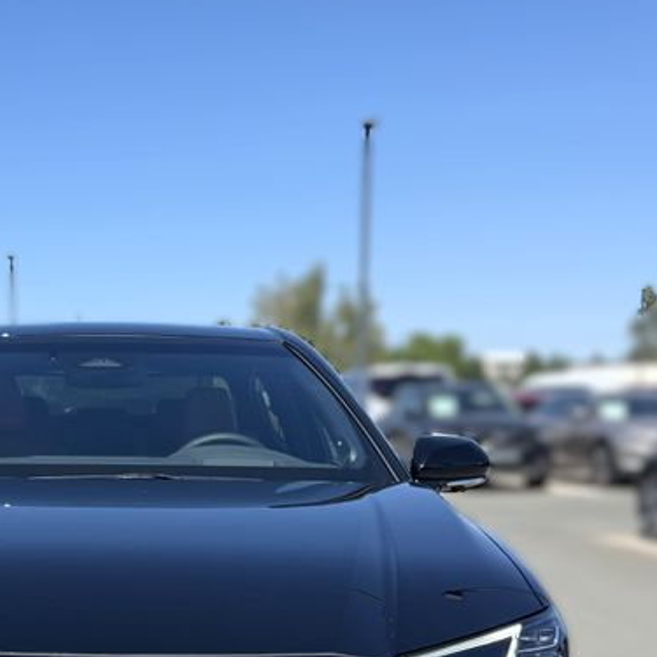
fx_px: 1245
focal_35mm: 58
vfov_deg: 28.6
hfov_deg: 28.5
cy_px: 568
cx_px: 77
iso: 80
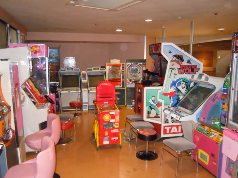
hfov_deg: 60.0
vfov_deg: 46.8
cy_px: 89
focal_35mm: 30
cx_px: 119
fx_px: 206
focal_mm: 5.4
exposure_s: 1/30
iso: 800
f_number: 3.5
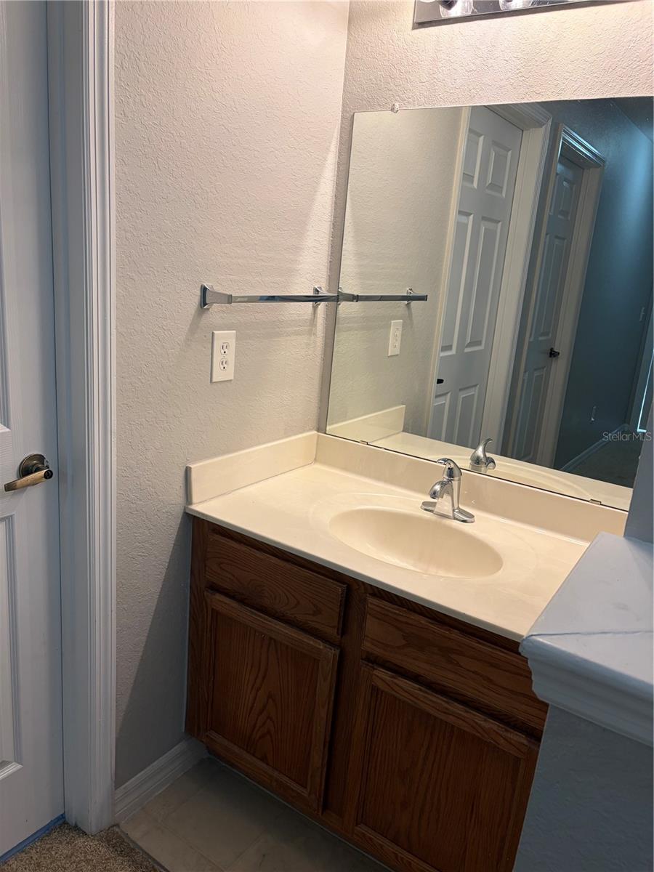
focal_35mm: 26
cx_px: 327
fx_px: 655
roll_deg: -4.1
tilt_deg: -14.3
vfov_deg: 67.3
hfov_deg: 53.1
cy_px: 436
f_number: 1.6
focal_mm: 5.96
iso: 80
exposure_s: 1/120
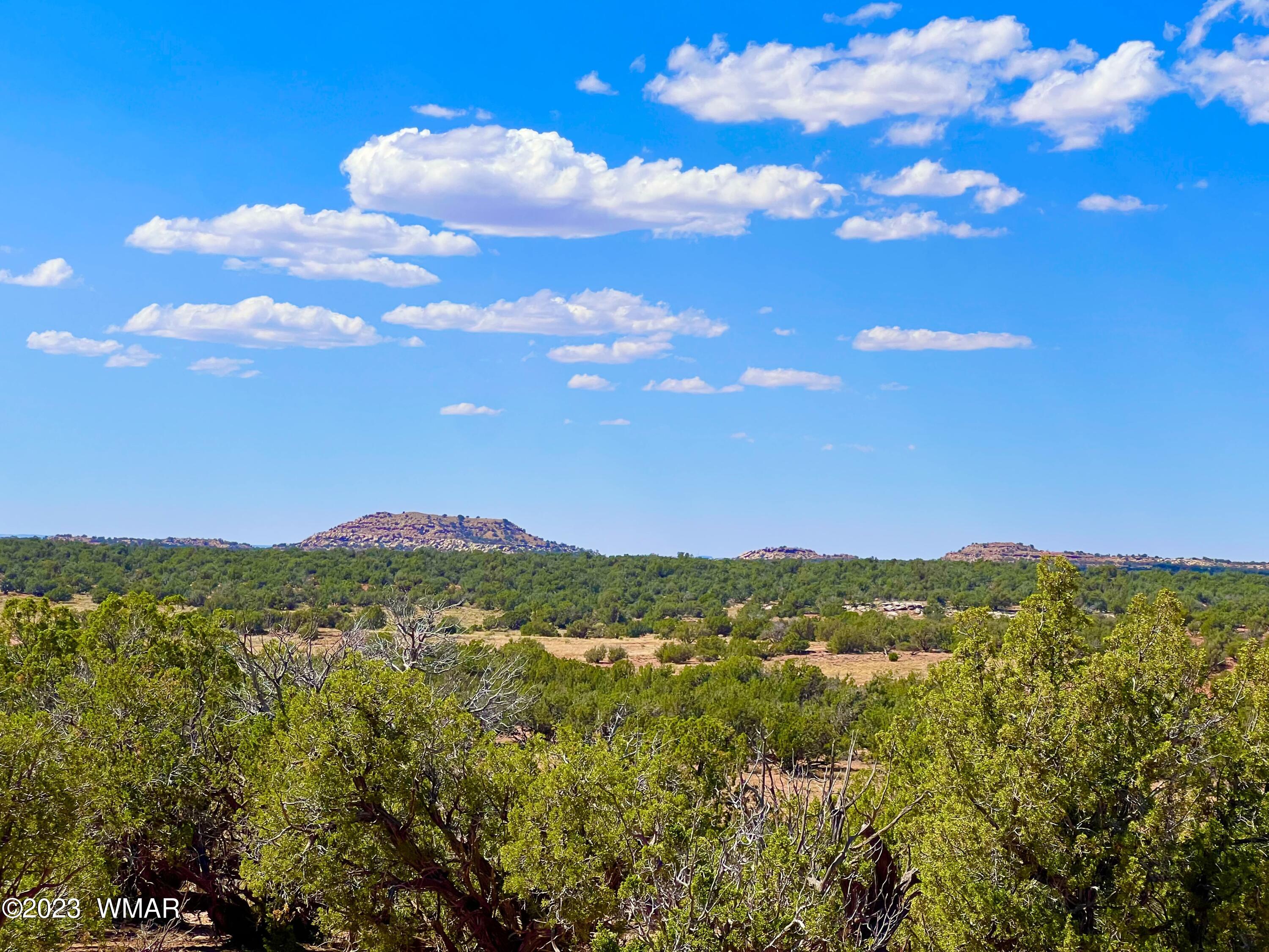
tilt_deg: +1.2
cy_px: 476
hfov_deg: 25.3
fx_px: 2823
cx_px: 634
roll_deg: -3.4
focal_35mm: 77
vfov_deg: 19.1
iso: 32
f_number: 2.8
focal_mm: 9
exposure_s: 1/1340
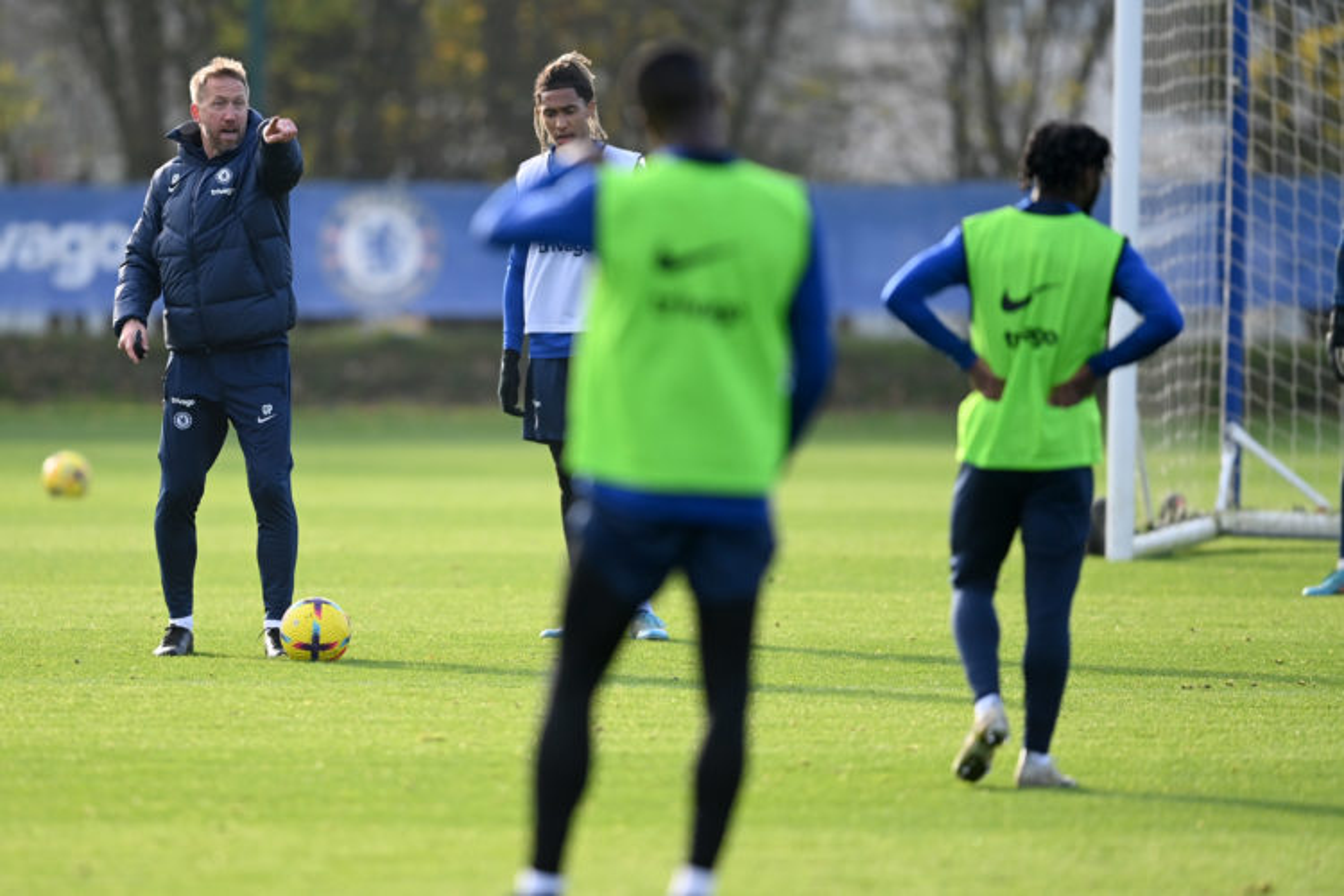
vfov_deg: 3.4
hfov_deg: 5.2
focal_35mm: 400
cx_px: 672
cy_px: 448
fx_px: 14932
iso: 500
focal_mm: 400
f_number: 2.8
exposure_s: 1/2500
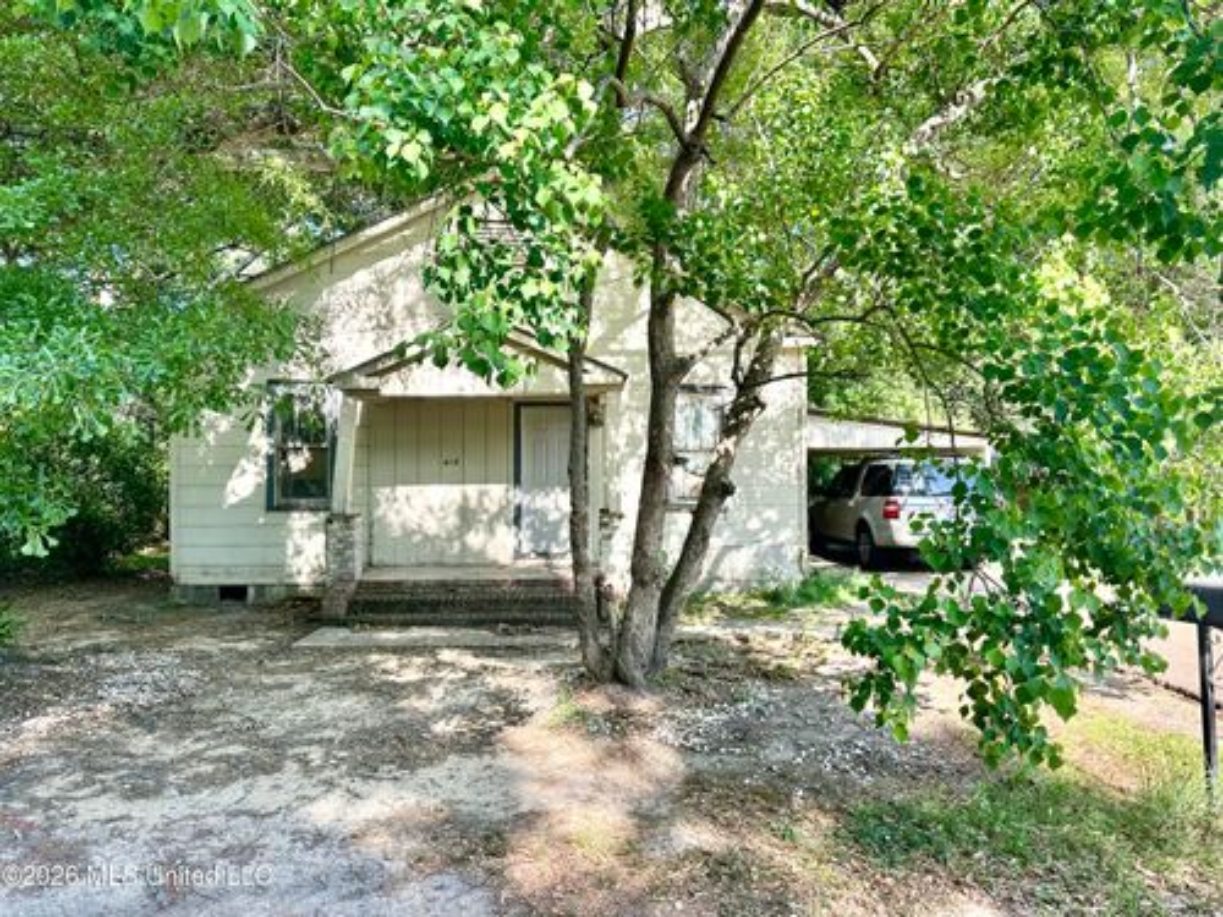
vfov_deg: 56.8
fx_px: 848
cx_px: 612
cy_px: 458
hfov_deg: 71.6
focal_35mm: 24
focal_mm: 6.86
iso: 80
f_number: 1.78
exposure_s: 1/521
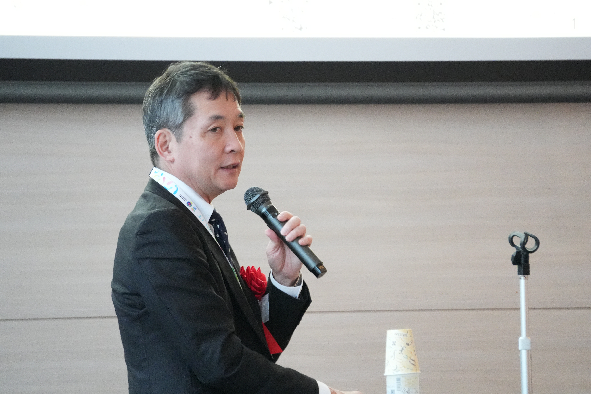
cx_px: 296
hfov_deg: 7.3
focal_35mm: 282
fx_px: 4629
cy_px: 197
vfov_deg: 4.9
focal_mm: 188
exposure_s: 1/40
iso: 6400
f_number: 6.3
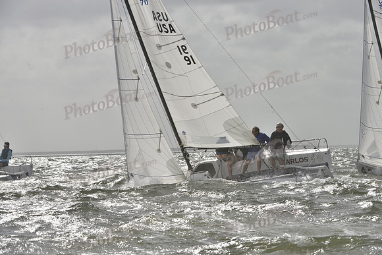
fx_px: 2123
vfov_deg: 6.9
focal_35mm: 200
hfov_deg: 10.3
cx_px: 191
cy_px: 128
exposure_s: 1/1250
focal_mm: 200
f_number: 13
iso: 400
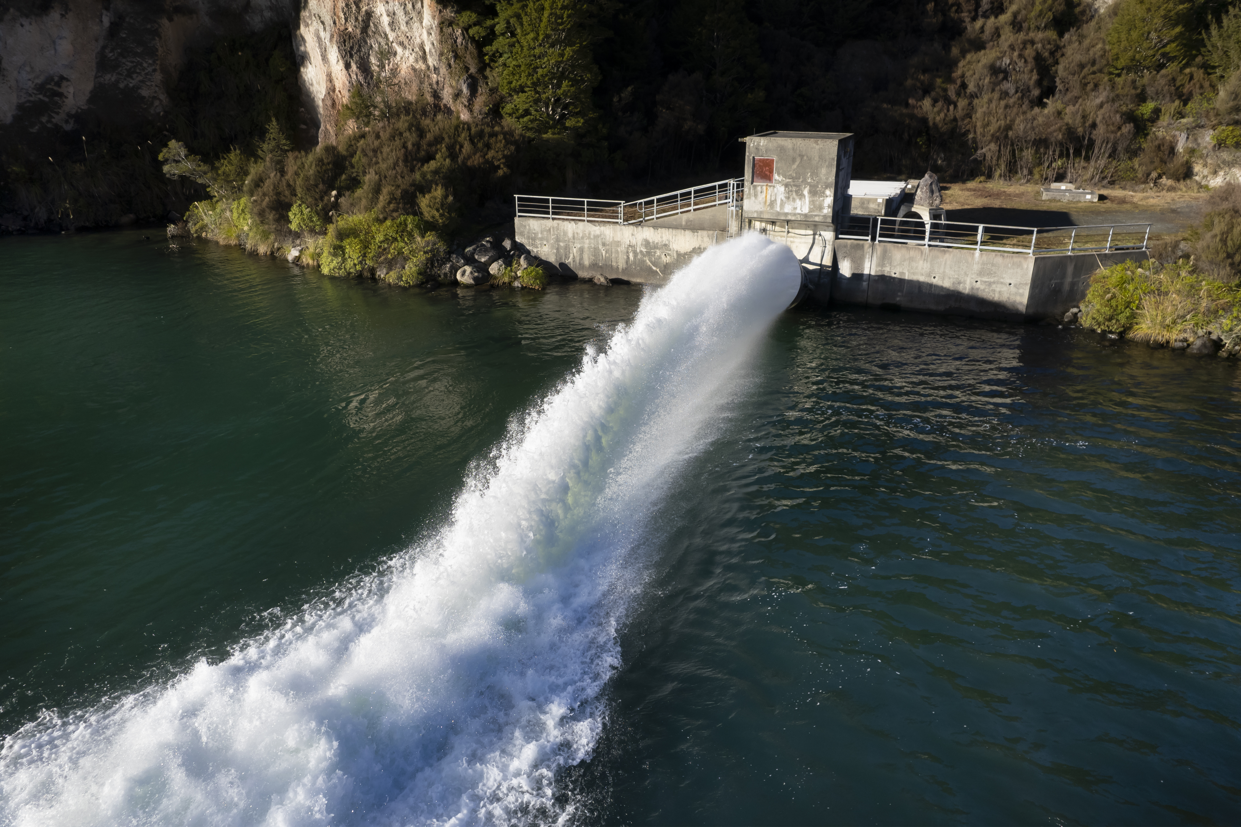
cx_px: 620
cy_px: 414
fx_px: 758
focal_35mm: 22
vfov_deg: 57.2
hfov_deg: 78.6
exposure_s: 1/1250
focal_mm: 8.38
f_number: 2.8
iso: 100
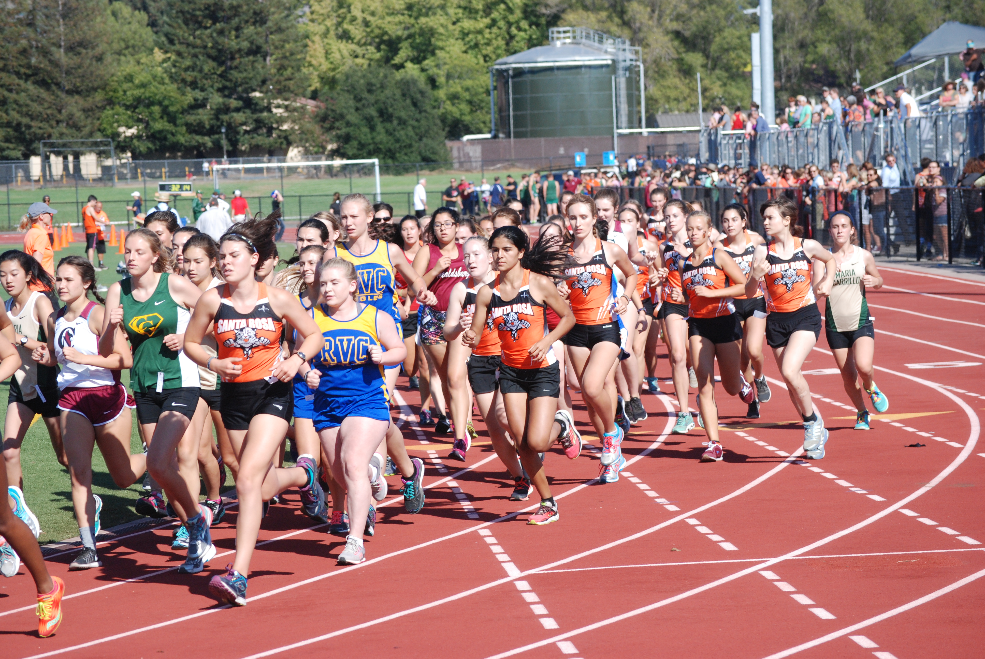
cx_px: 492
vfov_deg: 10.7
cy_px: 330
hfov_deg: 15.9
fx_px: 3534
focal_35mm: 129
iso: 400
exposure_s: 1/1000
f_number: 8
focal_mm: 86
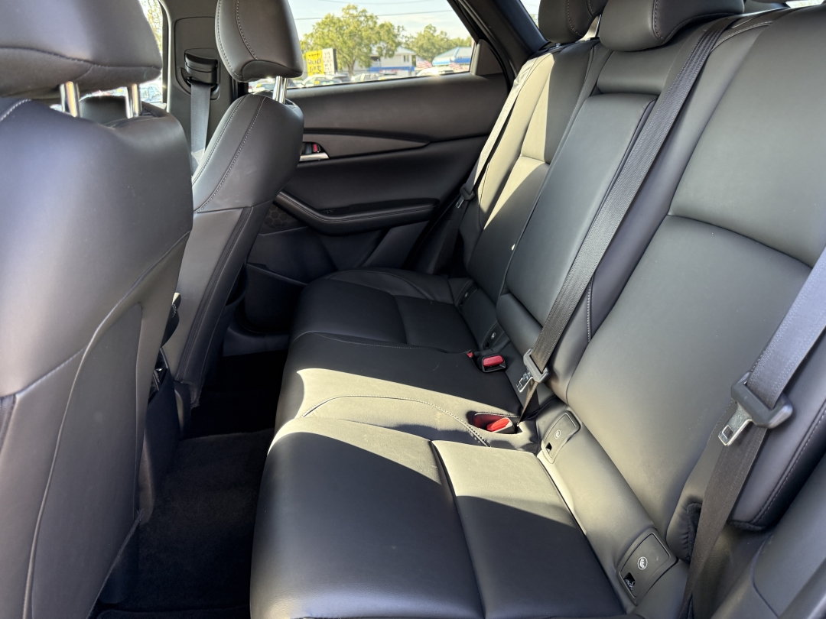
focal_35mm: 24
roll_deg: +0.6
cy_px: 310
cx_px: 413
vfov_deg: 56.8
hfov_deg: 71.6
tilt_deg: -21.6
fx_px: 573
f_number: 1.78
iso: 200
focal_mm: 6.76
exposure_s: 1/128
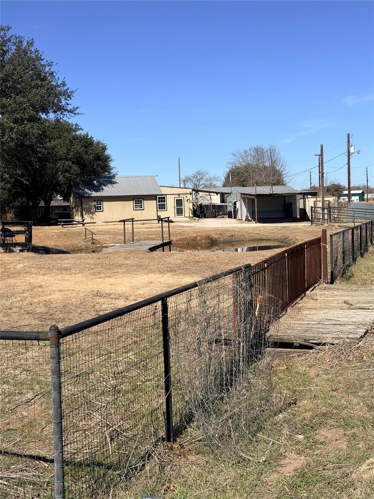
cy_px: 250
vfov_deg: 39.7
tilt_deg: -3.0
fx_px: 691
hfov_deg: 30.3
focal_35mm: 48
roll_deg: +1.9
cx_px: 187
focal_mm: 6.76
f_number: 1.78
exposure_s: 1/7874
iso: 64
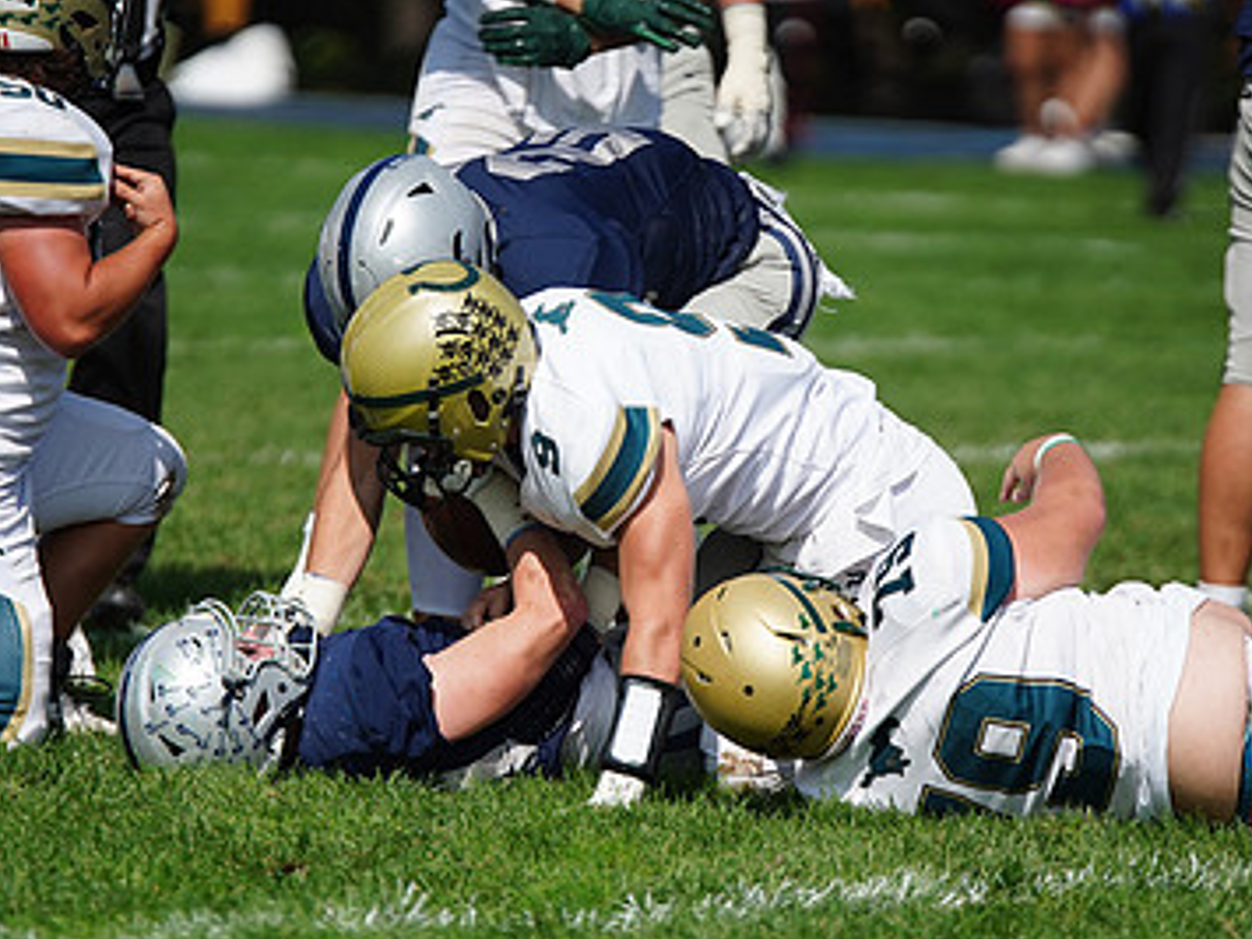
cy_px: 445
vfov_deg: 3.2
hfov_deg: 4.2
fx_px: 16999
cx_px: 598
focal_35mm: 470
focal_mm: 300
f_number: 2.8
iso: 400
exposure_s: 1/8000
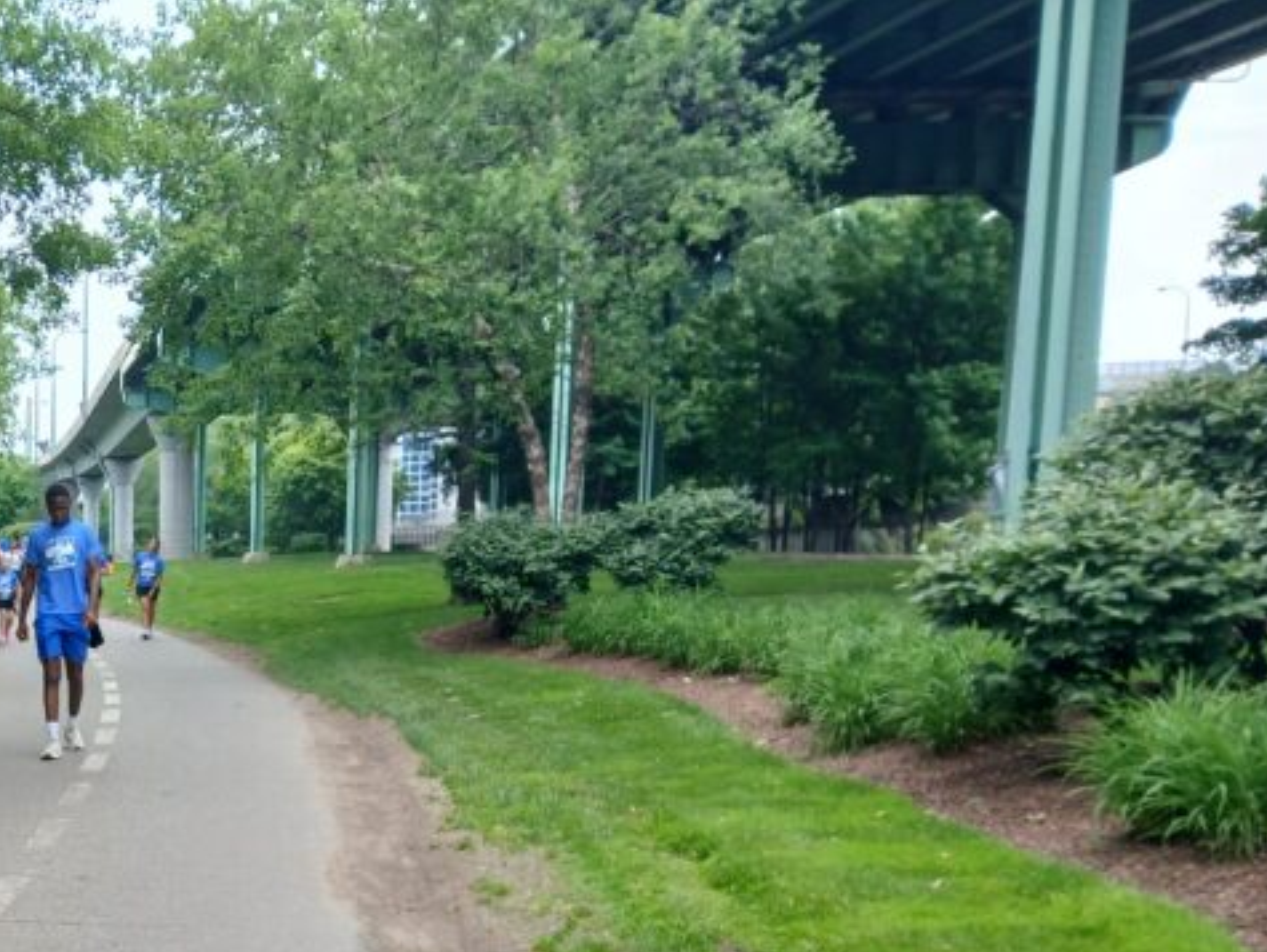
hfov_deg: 31.1
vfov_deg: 24.5
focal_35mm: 56
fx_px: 2051
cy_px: 1021
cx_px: -69
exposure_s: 1/120
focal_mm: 3.98
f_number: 1.8
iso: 25
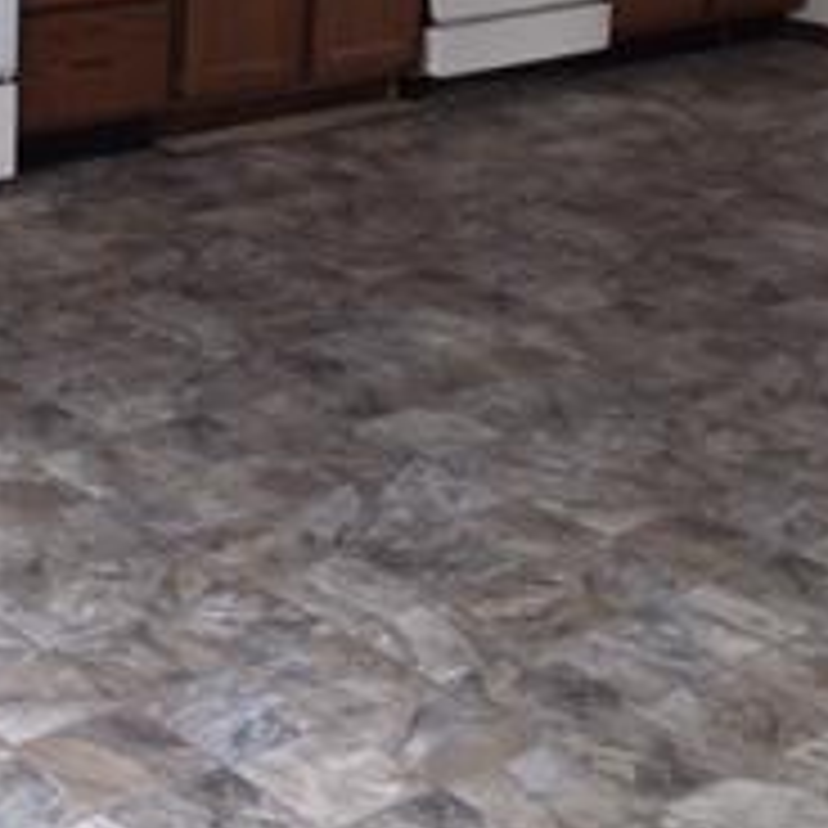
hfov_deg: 19.3
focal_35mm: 89
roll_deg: -1.5
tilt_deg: -8.2
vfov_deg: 18.8
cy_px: -54
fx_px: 2409
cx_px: 166
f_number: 2.2
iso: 25
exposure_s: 1/34
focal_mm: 4.15
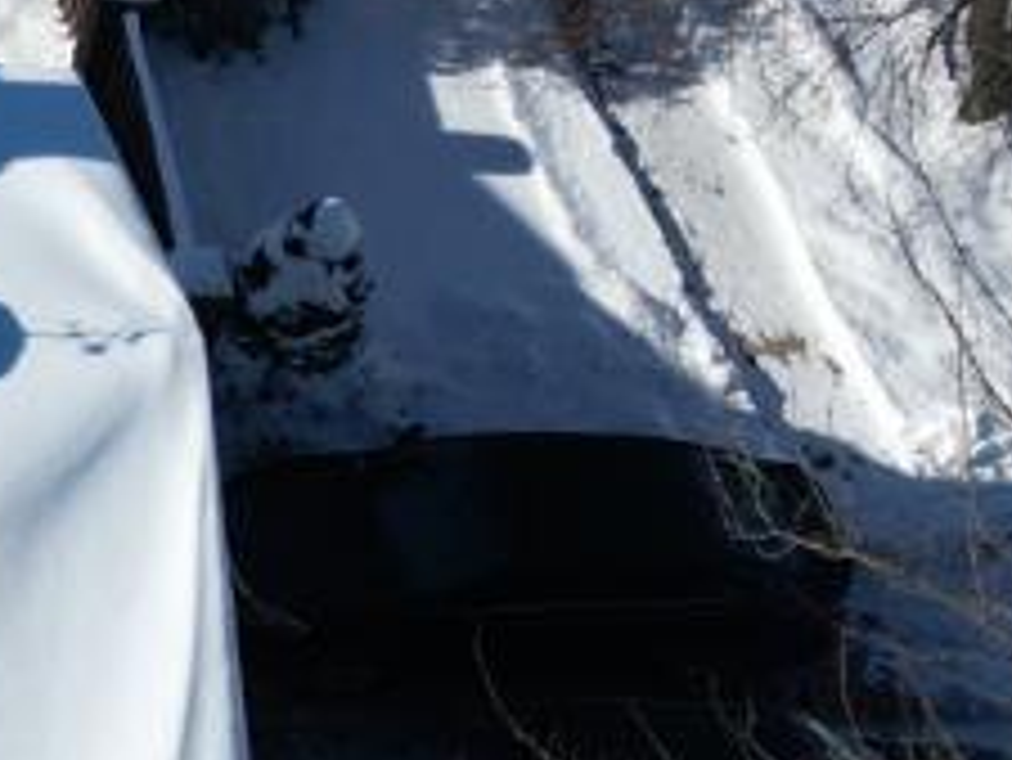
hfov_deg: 11.0
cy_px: 420
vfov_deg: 9.3
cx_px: -1156
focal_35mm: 160
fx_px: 4680
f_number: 1.7
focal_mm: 6.72
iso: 130
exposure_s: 1/6400
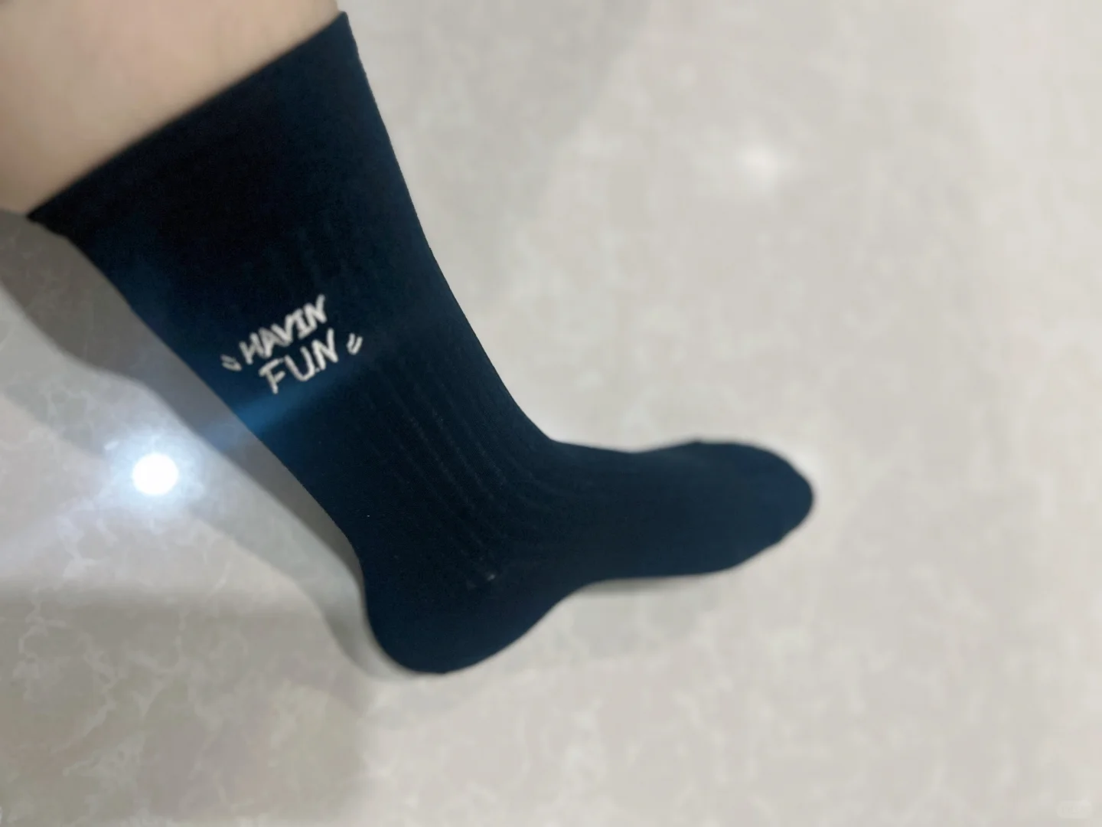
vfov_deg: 53.1
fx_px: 828
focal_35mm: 26
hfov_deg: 67.3
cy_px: 414
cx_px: 551
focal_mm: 5.7
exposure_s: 1/50
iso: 160
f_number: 1.5
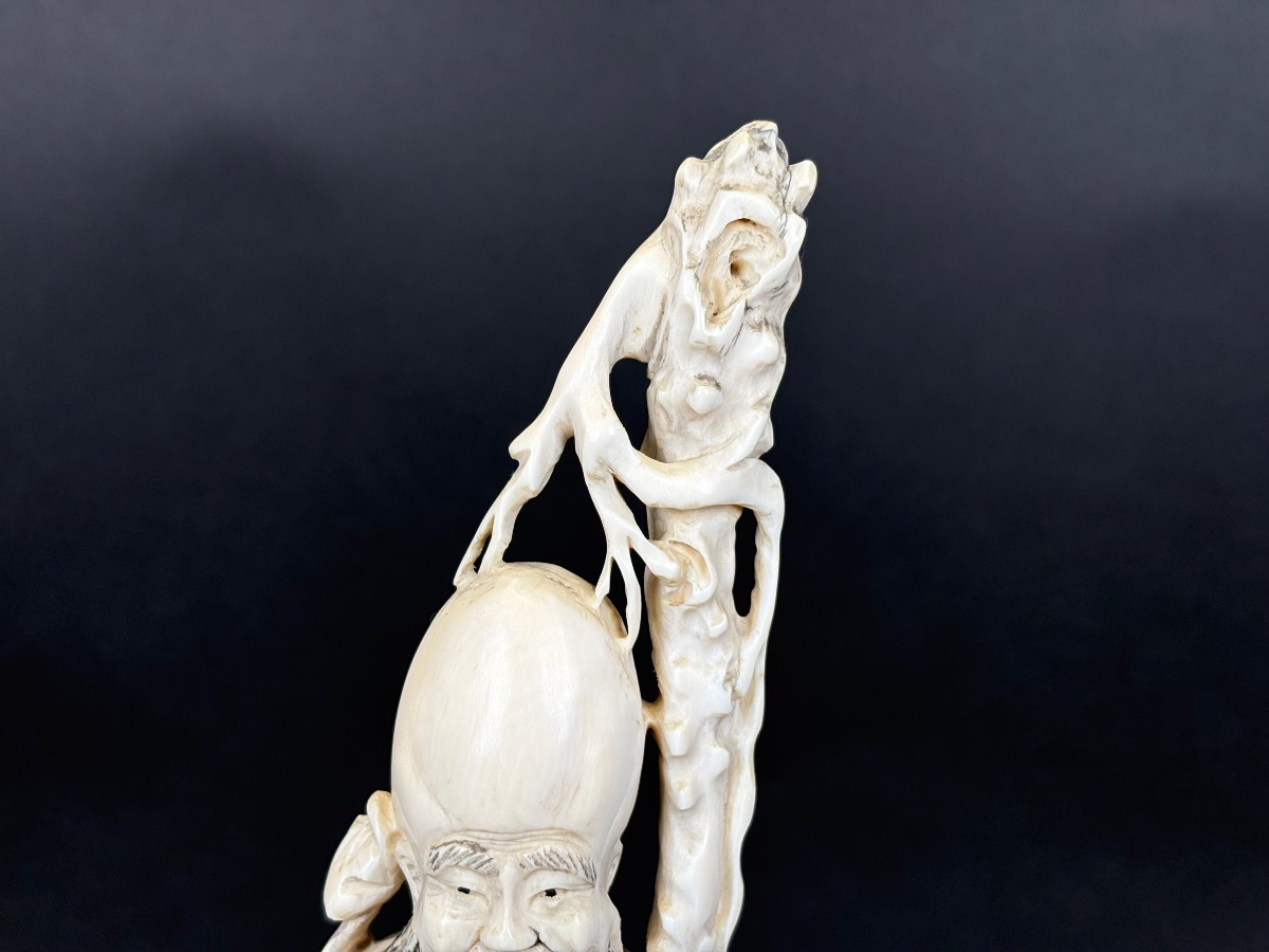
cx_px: 634
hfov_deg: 36.8
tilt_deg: -6.0
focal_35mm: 52
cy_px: 476
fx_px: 1906
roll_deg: -0.1
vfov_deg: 28.0
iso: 50
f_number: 1.6
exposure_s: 1/200
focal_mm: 5.96
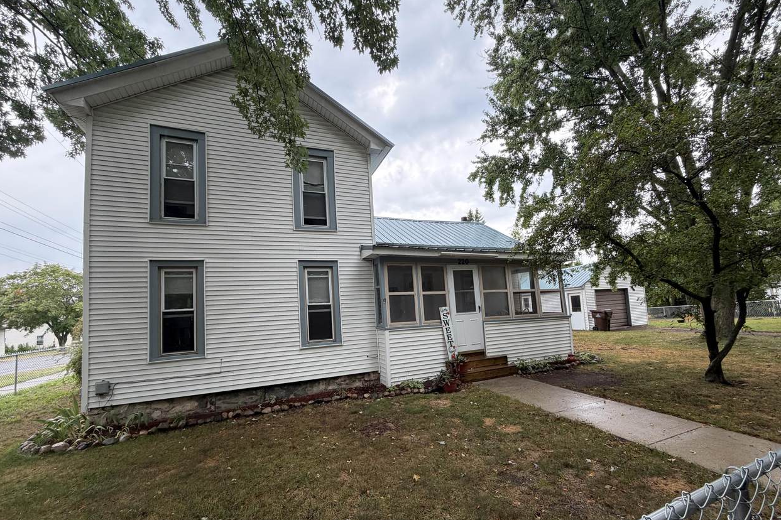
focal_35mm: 15
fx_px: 325
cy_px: 288
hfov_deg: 100.4
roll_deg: +3.9
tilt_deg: +4.4
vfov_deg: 77.0
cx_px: 400
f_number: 2.2
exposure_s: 1/121
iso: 64
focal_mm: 2.22
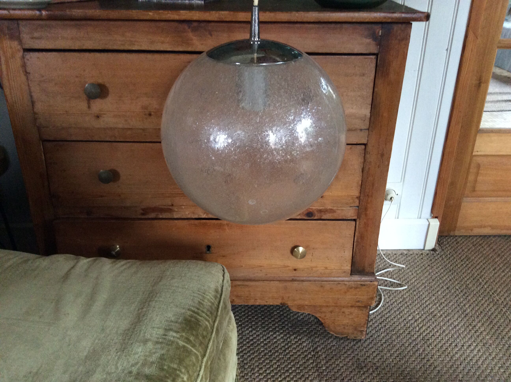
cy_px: 191
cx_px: 256
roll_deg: +1.0
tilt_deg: -26.6
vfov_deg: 44.1
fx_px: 472
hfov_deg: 56.9
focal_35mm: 32
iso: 200
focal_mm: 3.3
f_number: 2.4
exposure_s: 1/25
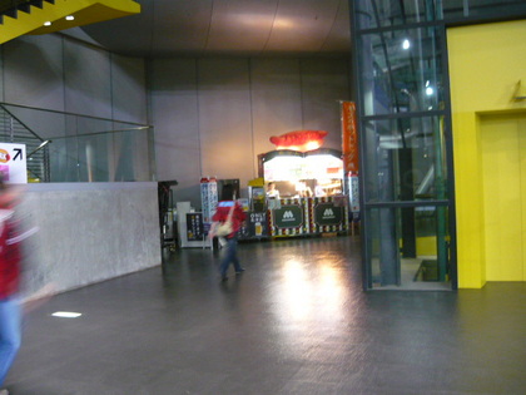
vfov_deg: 42.9
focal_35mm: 33
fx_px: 501
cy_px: 198
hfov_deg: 55.4
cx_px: 263
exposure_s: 1/10
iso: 400
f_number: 2.8
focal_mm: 5.5
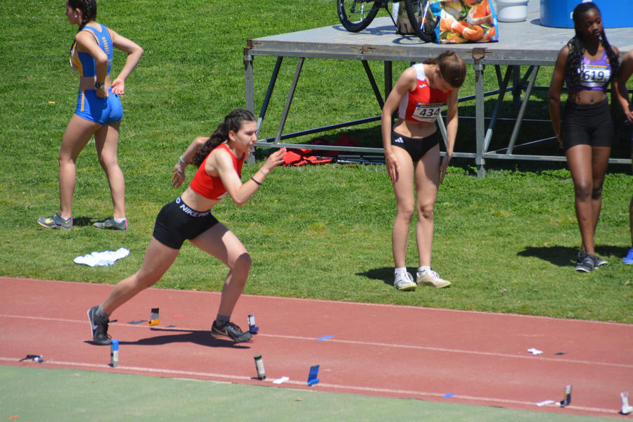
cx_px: 316
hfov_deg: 6.9
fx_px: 5275
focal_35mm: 300
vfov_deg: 4.6
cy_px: 211
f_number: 6.3
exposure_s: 1/1600
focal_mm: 200
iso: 400
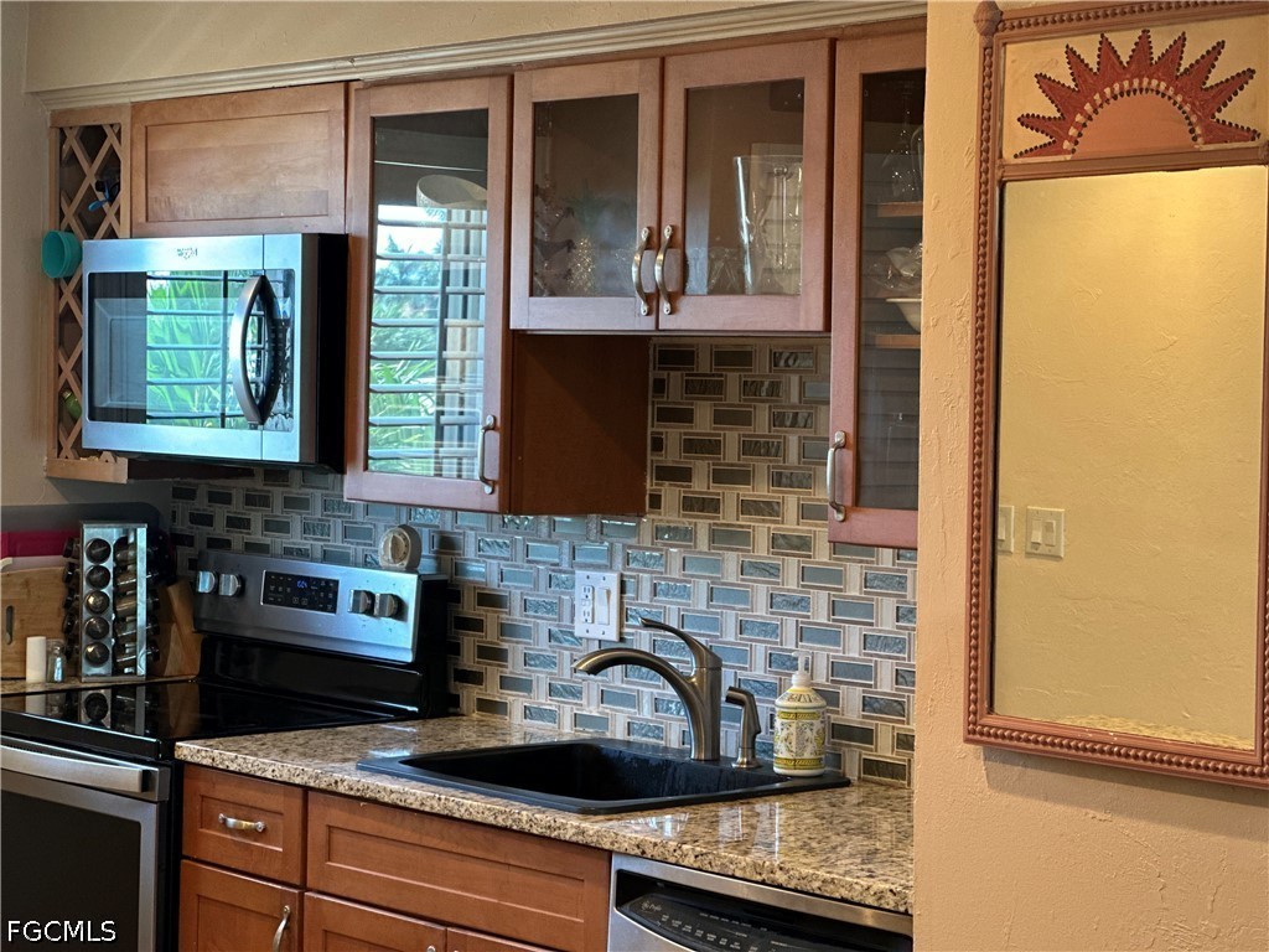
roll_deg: -1.4
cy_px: 476
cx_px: 634
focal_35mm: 77
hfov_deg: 25.3
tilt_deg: -1.3
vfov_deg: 19.1
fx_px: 2823
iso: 200
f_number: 2.8
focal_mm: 9
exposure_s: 1/40
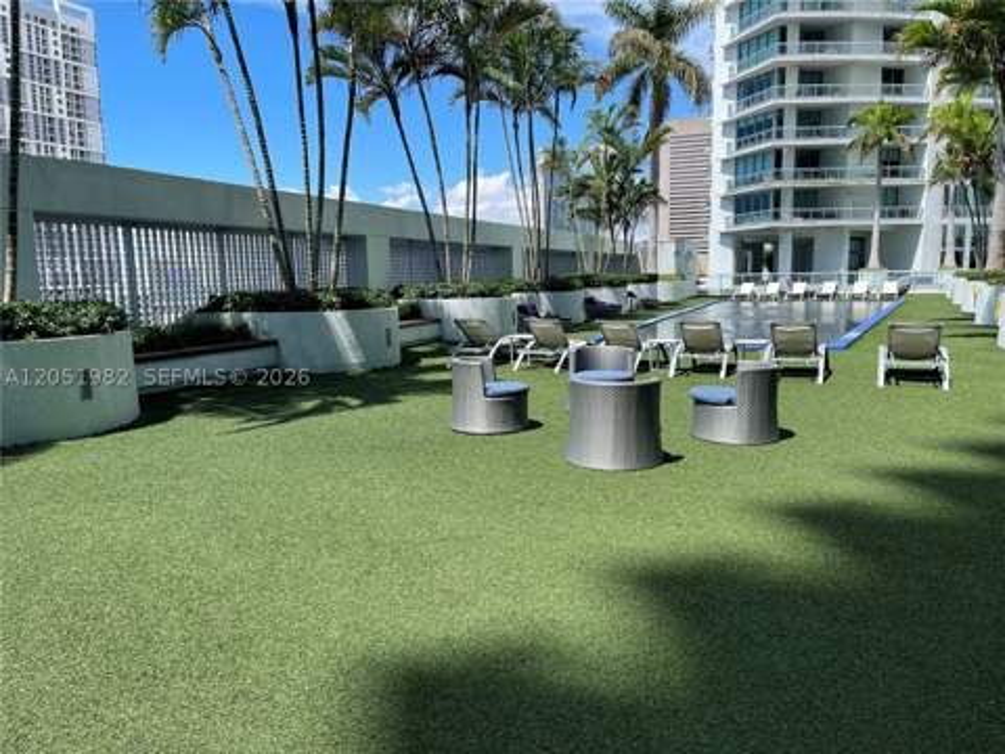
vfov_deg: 54.9
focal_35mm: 25
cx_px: 502
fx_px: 726
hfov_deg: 69.4
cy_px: 377
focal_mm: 5.1
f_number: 1.6
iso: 32
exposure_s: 1/2336
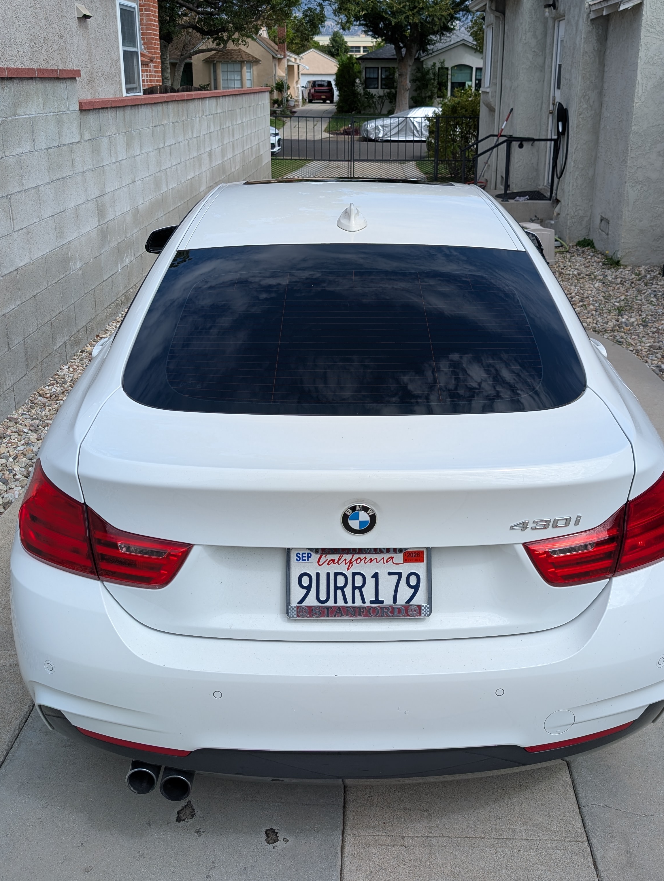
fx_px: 816
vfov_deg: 56.1
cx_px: 358
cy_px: 331
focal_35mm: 32
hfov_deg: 44.2
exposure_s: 1/1073
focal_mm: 6.9
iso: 22
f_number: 1.68
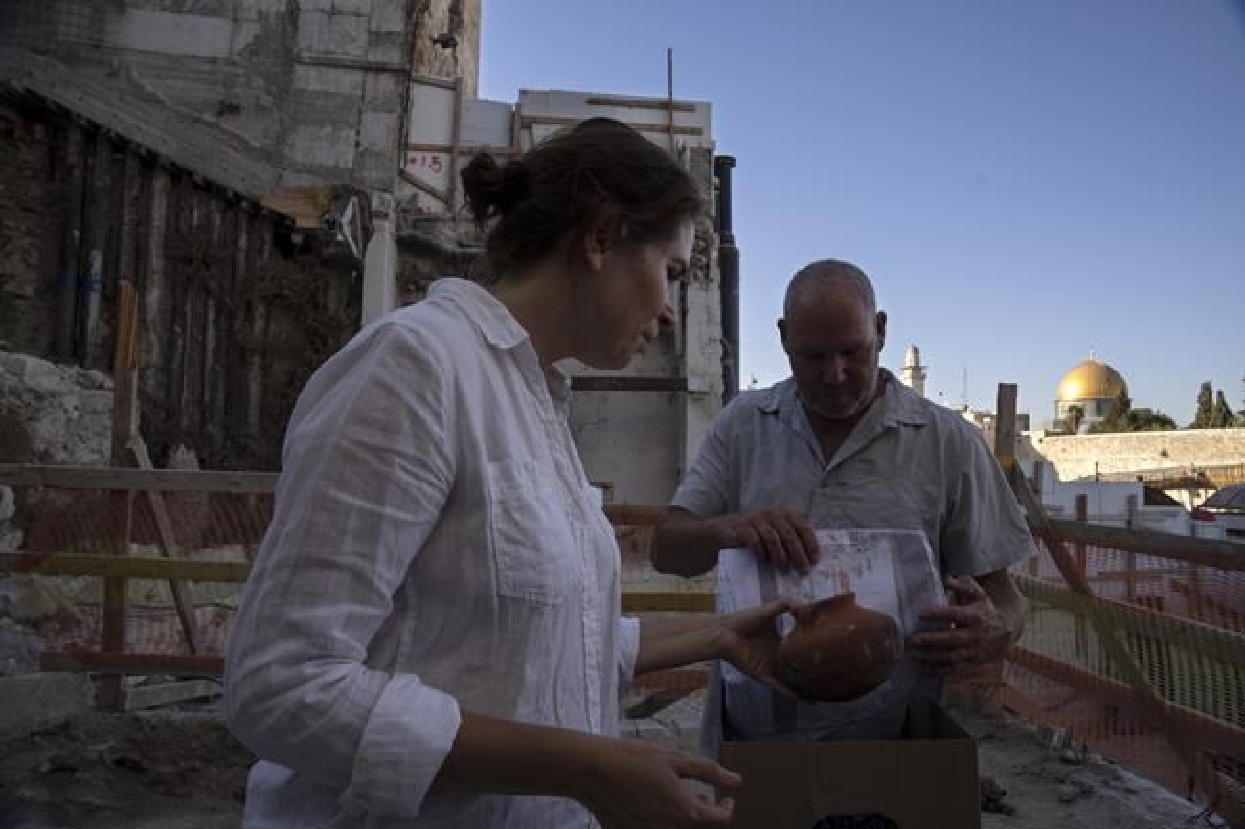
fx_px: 830
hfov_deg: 73.8
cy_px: 414
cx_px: 622
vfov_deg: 53.1
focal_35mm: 24
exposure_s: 1/250
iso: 400
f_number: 10
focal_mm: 24
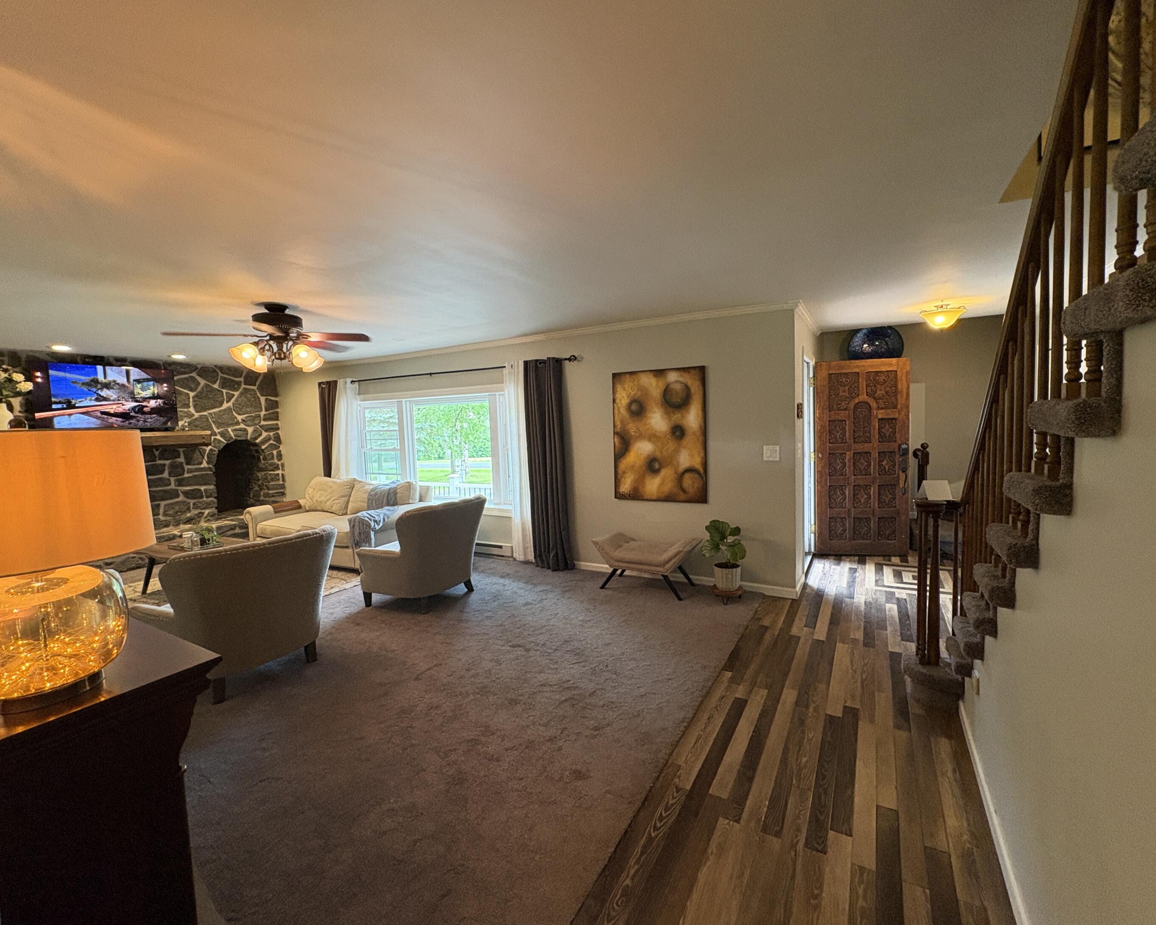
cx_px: 601
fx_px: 513
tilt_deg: -4.1
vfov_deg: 84.0
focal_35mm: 15
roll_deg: +2.0
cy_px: 457
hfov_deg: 96.7
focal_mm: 2.22
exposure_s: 1/60
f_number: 2.2
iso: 320
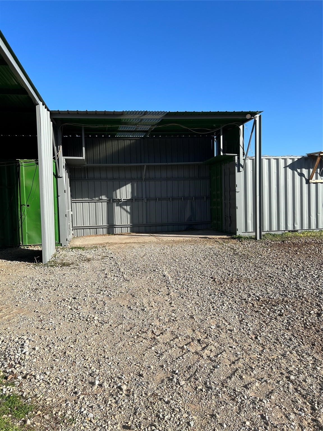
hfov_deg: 53.1
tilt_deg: +1.2
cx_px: 162
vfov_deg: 67.3
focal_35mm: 26
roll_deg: +3.3
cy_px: 216
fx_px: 323
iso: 50
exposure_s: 1/3571
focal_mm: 5.7
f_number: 1.5
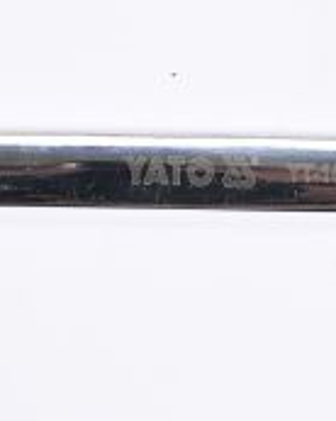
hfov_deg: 6.9
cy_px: 187
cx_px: 274
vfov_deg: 8.7
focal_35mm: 223
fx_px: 2777
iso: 250
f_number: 14
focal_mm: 50
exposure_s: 1/125
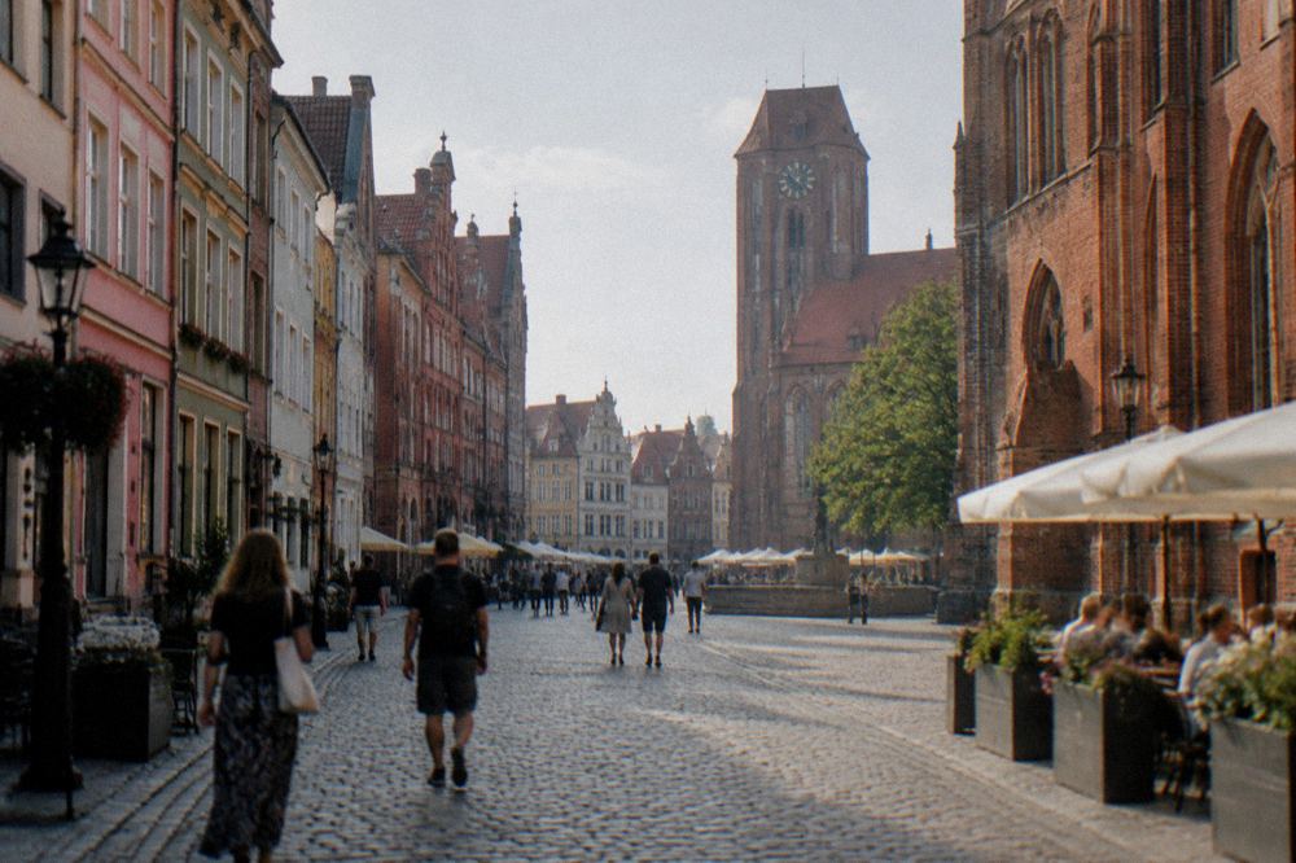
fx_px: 864
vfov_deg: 53.1
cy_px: 432
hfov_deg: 73.8
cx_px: 648
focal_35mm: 24
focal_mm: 24
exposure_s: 1/320
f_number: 8
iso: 400
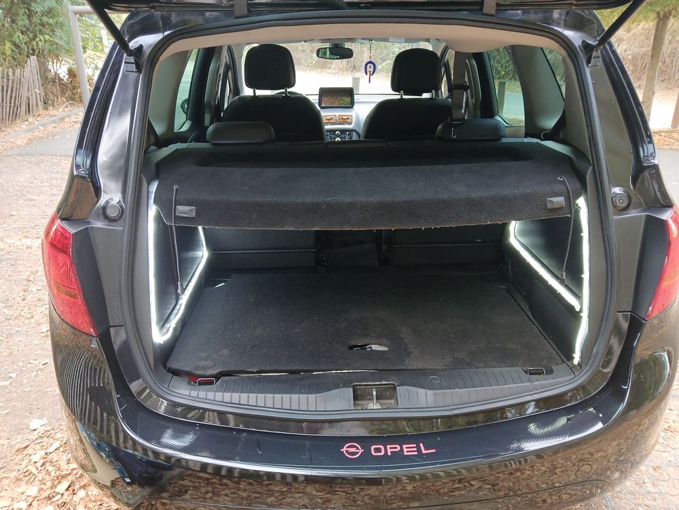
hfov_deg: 67.3
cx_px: 340
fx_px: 510
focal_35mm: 26
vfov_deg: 53.1
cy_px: 255
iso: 160
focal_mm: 3.98
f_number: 1.8
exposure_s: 1/50
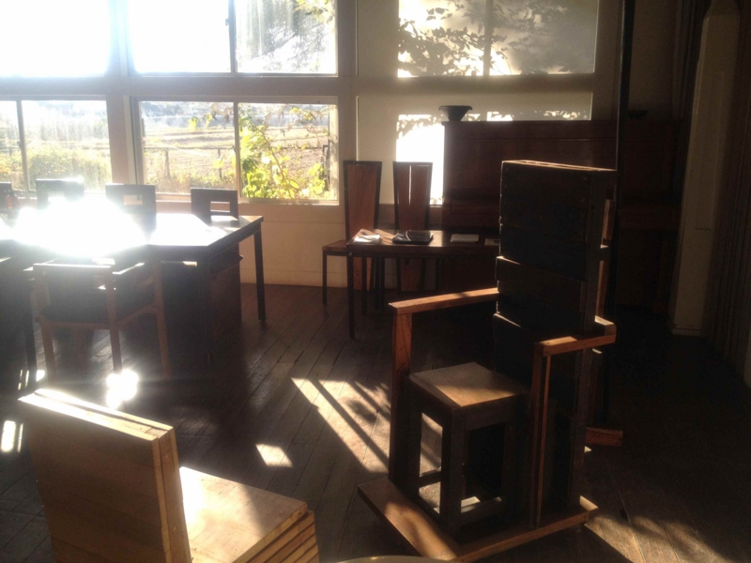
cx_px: 376
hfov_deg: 52.6
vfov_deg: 40.7
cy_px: 282
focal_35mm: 35
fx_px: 759
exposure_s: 1/223
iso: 64
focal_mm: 4.28
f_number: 2.4
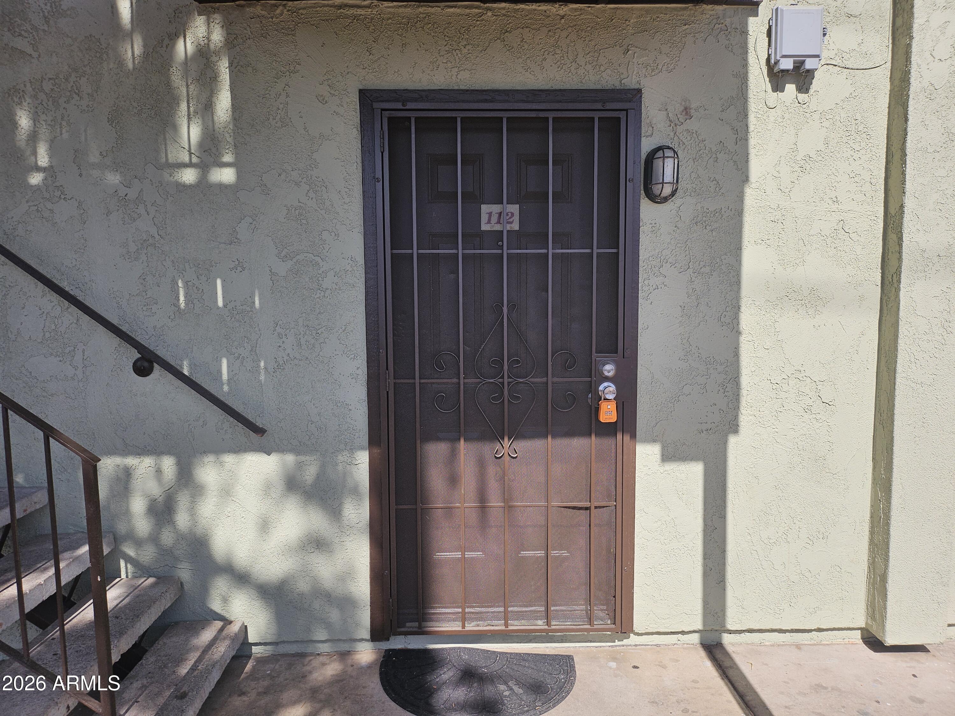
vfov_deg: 56.8
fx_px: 662
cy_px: 358
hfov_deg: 71.6
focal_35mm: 24
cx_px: 478
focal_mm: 5
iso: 50
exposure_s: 1/2544
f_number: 1.8
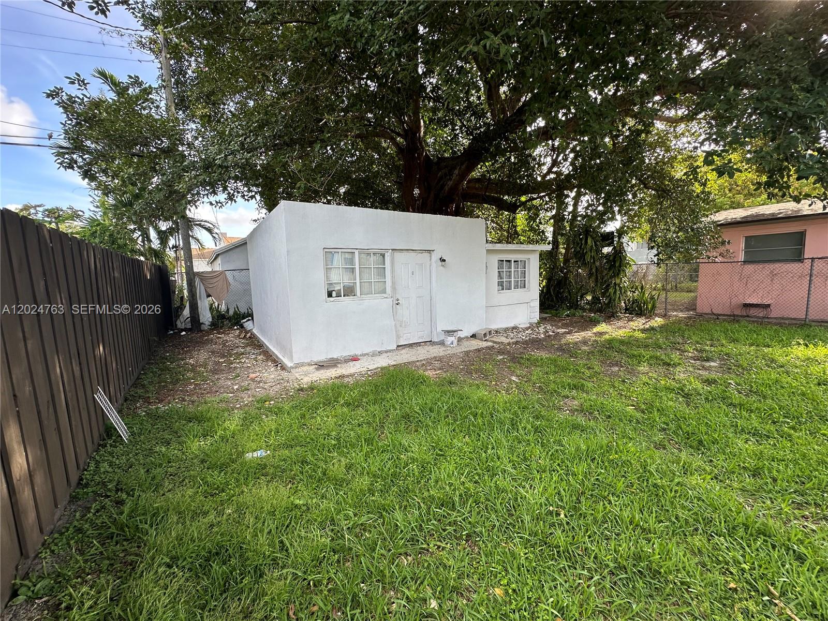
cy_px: 310
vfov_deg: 85.7
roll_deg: +1.1
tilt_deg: -5.9
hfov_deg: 102.1
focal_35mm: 14
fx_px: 335
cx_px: 414
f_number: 2.2
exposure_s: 1/218
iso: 40
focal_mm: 2.22
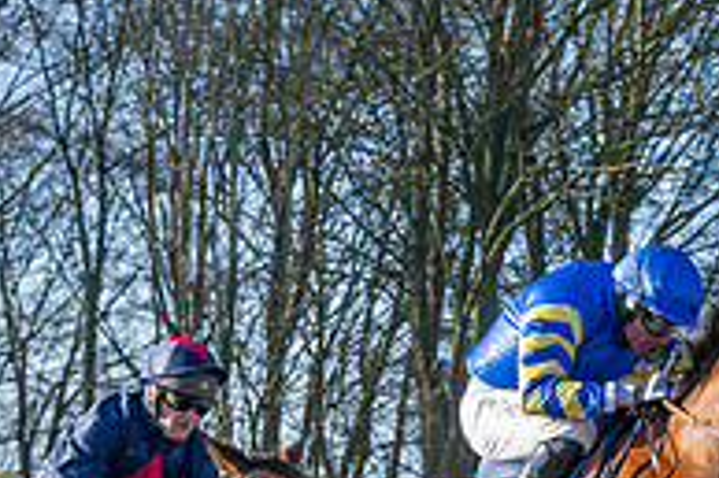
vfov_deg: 5.2
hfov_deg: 7.7
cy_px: 558
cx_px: 1085
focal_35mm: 264
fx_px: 5268
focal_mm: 45
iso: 400
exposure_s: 1/1600
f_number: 5
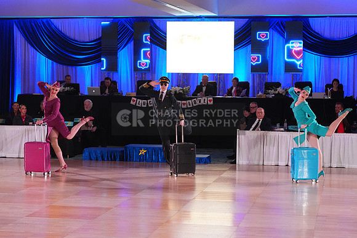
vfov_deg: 17.5
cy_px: 119
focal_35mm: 78
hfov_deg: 26.0
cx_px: 178
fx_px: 774
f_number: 5
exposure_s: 1/320
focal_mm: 78
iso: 5000
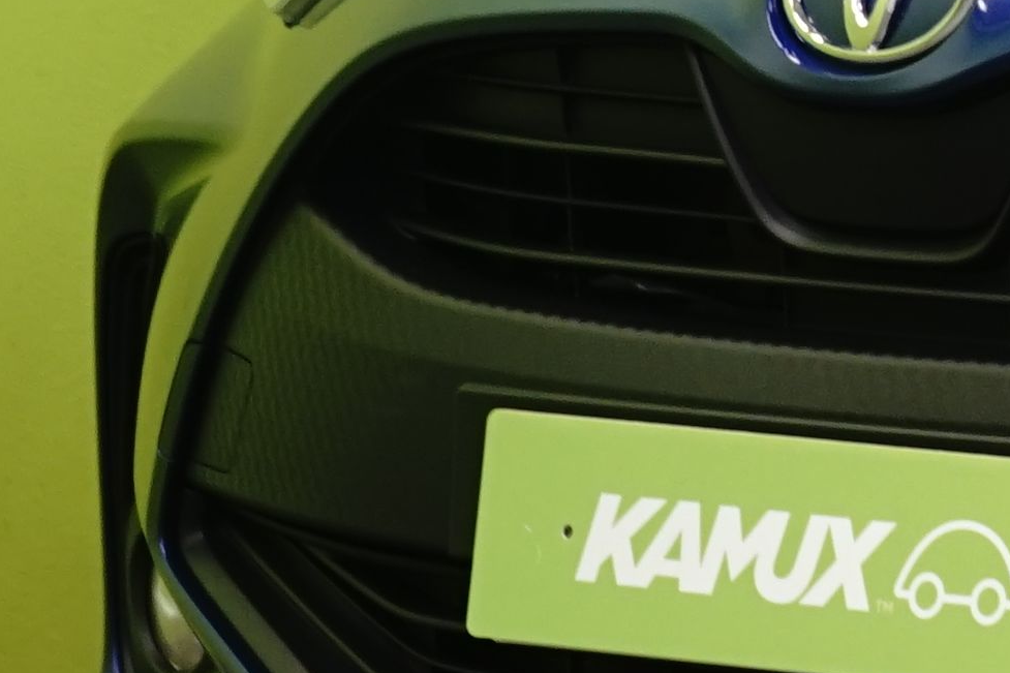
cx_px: 2601
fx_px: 12061
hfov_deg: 4.7
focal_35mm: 430
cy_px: -324
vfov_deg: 3.2
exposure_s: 1/6
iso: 500
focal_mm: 70
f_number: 8
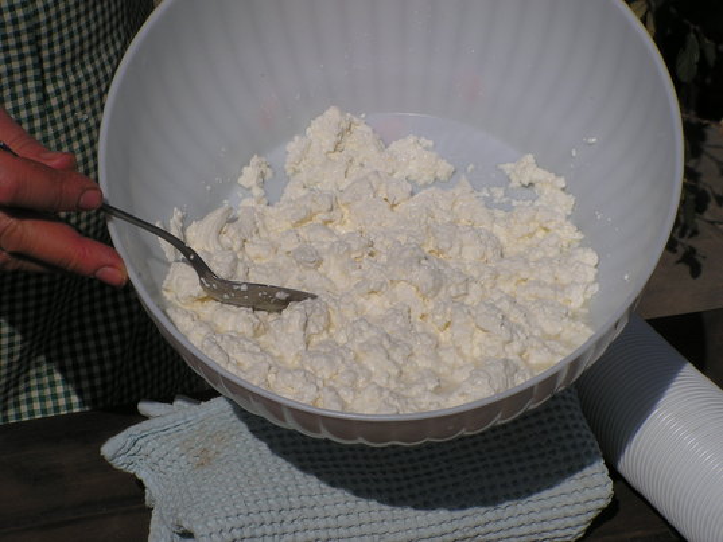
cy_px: 271
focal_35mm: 124
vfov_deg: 12.0
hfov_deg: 15.9
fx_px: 2590
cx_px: 362
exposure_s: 1/1000
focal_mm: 20.7
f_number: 8
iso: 64
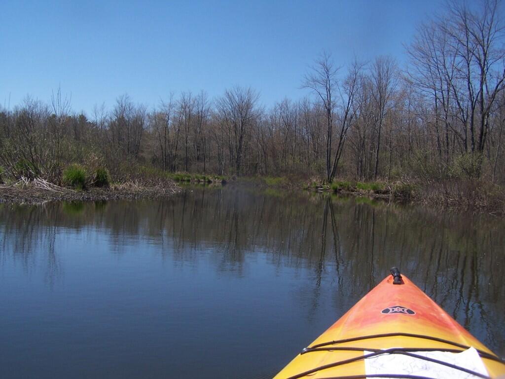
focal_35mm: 38
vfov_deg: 37.7
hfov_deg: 49.0
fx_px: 554
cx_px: 252
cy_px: 190
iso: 80
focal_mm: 6.3
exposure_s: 1/1000
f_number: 4
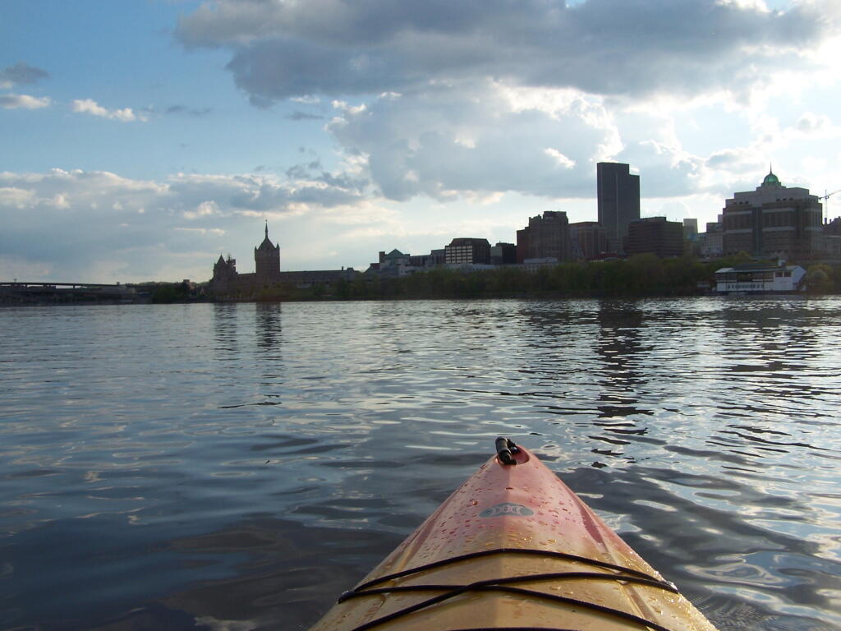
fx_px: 923
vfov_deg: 37.7
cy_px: 316
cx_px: 420
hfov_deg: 49.0
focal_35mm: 38
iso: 80
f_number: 4
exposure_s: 1/640
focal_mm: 6.3
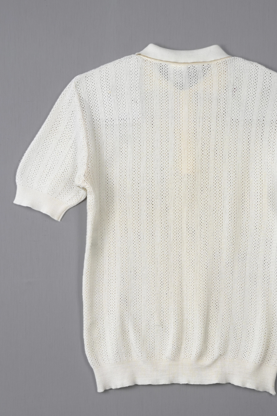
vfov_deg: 29.3
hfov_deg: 19.8
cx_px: 182
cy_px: 250
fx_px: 793
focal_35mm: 69
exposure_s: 1/80
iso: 320
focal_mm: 31
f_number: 9
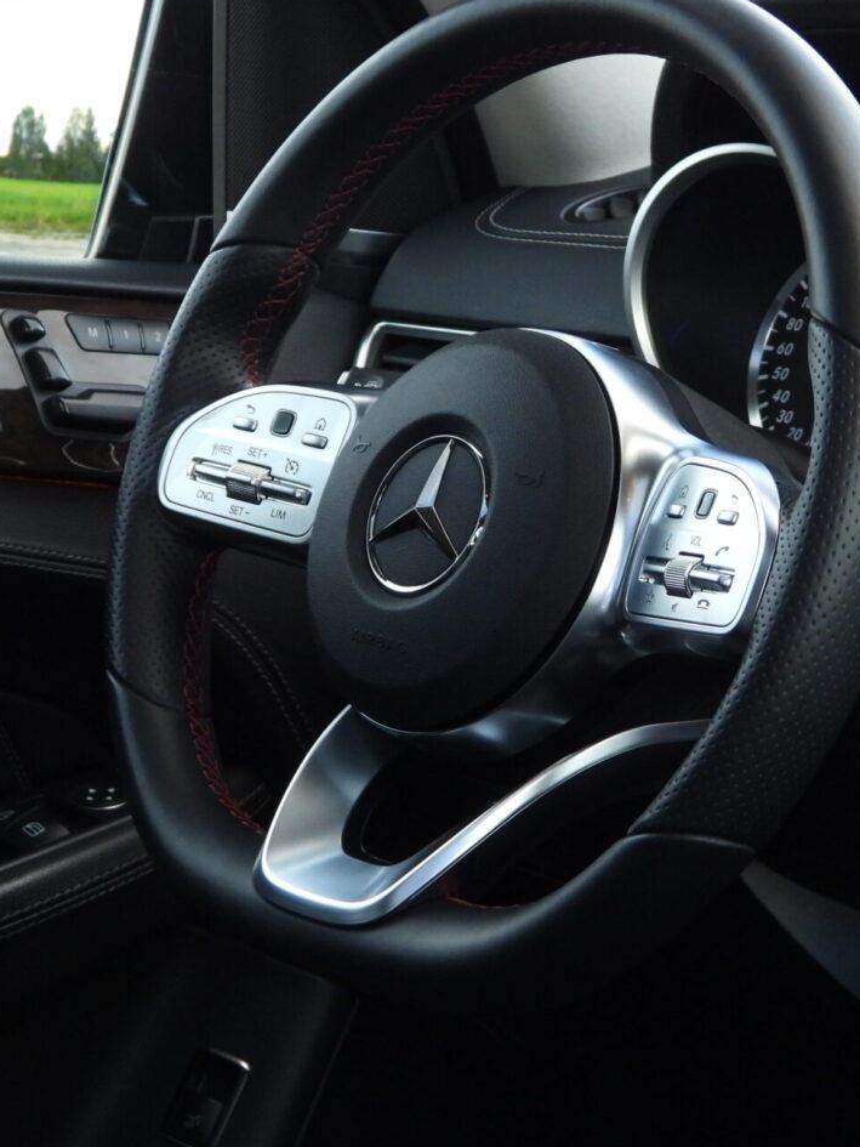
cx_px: 516
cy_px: 533
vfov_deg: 17.4
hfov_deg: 13.1
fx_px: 3742
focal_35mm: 113
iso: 400
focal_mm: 13.5
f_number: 3.5
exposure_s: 1/40
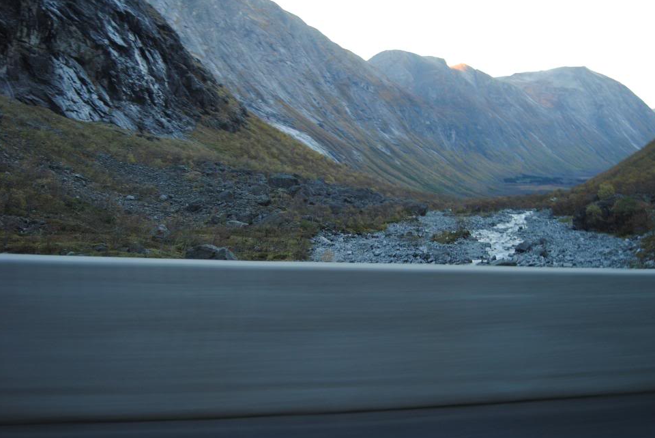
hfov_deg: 58.6
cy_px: 210
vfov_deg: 41.2
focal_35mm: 32
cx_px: 346
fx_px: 583
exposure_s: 1/40
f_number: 3.5
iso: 200
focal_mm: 20
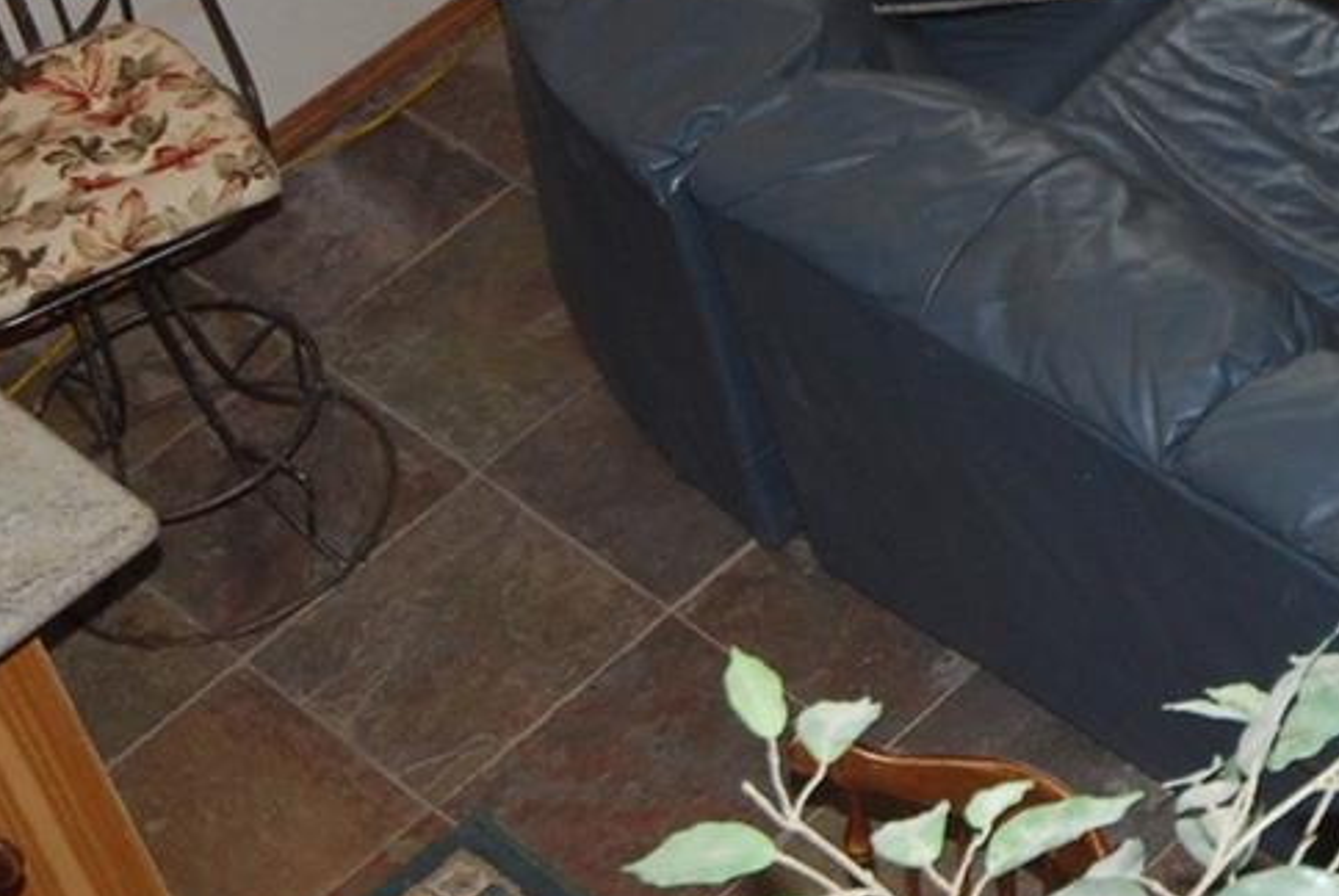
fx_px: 4431
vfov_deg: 11.5
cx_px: 1450
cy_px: 155
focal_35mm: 119
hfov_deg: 16.7
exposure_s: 1/60
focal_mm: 24
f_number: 5.6
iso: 400
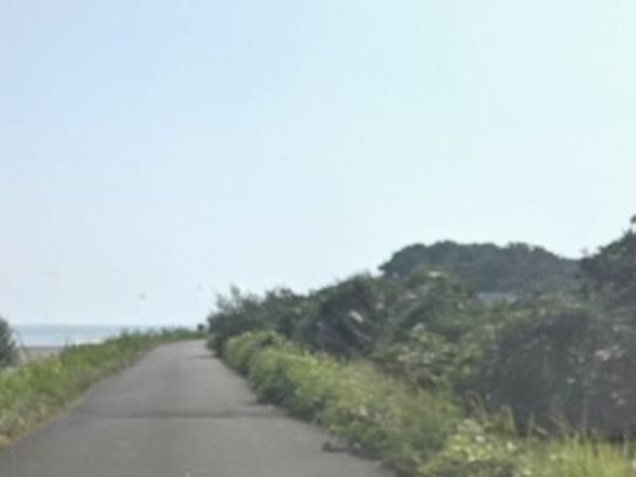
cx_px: 30
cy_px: 301
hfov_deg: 26.9
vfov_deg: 21.3
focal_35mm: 69
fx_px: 1268
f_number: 1.8
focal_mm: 4.44
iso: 75
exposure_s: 1/7812
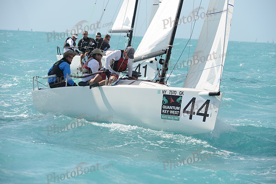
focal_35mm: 200
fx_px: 1534
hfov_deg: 10.3
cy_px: 92
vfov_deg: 6.9
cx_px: 138
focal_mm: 200
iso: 200
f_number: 6.3
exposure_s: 1/1000
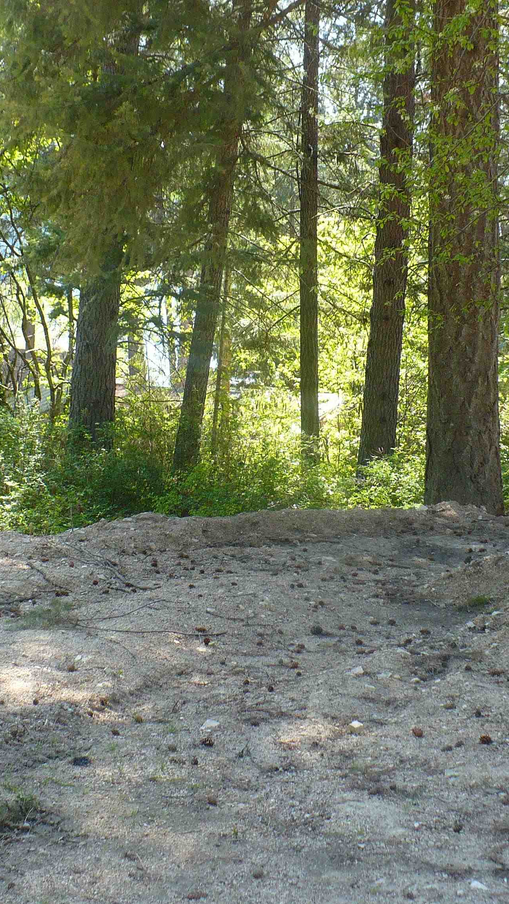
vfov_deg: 38.5
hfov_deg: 22.2
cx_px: 282
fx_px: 1296
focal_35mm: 54
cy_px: 454
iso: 100
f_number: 2.8
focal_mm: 6.1
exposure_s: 1/125
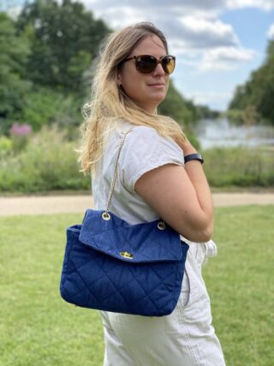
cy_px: 183
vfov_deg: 36.8
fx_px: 549
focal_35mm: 52
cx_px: 137
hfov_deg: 28.0
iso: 20
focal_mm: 6
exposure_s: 1/393
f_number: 2
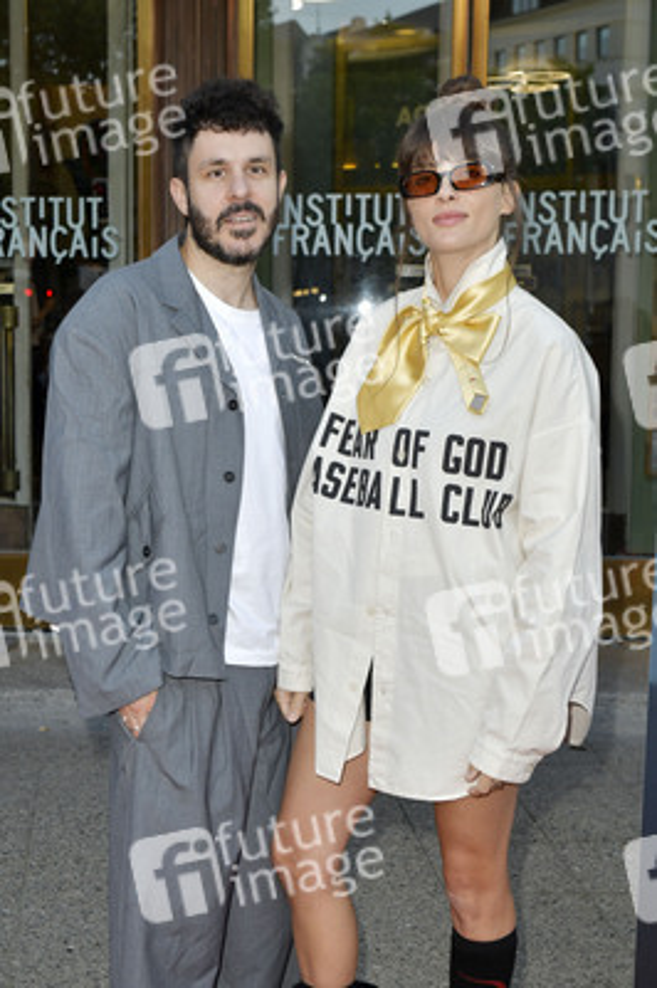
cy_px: 494
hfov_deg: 26.9
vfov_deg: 39.6
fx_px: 1371
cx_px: 328
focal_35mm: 50
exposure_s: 1/200
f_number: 6.3
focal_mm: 50
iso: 640
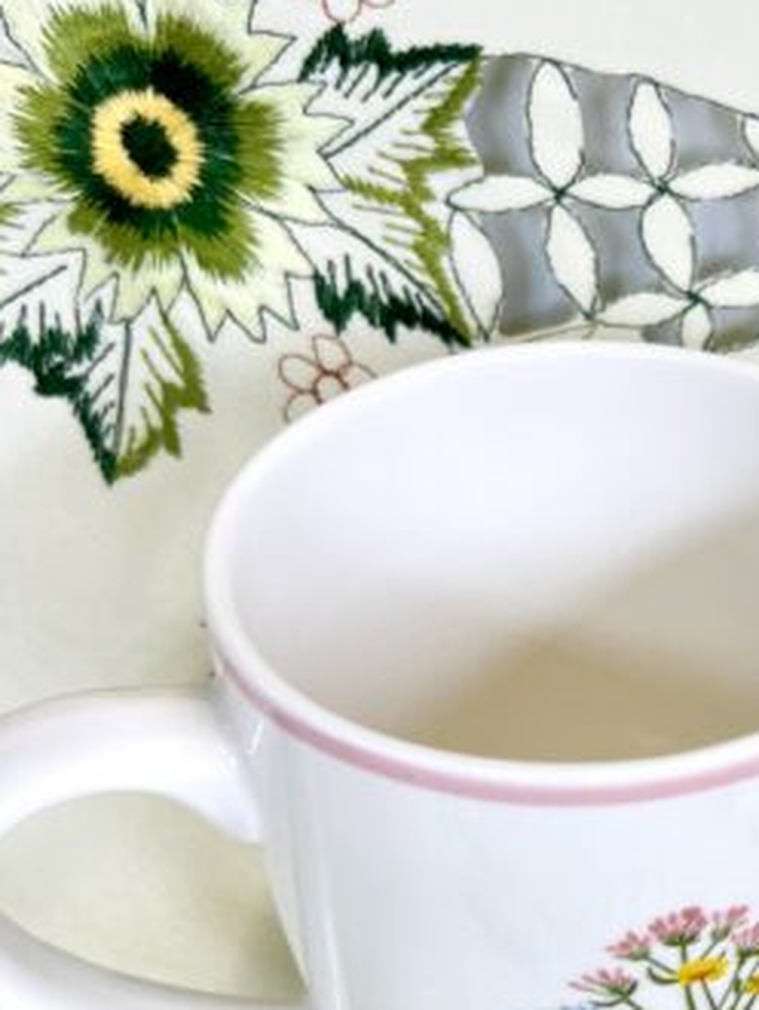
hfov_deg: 22.2
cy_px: 750
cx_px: 814
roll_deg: -5.1
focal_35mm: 63
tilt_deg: -38.5
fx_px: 1839
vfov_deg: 30.2
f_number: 1.5
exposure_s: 1/366
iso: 50
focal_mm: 5.7
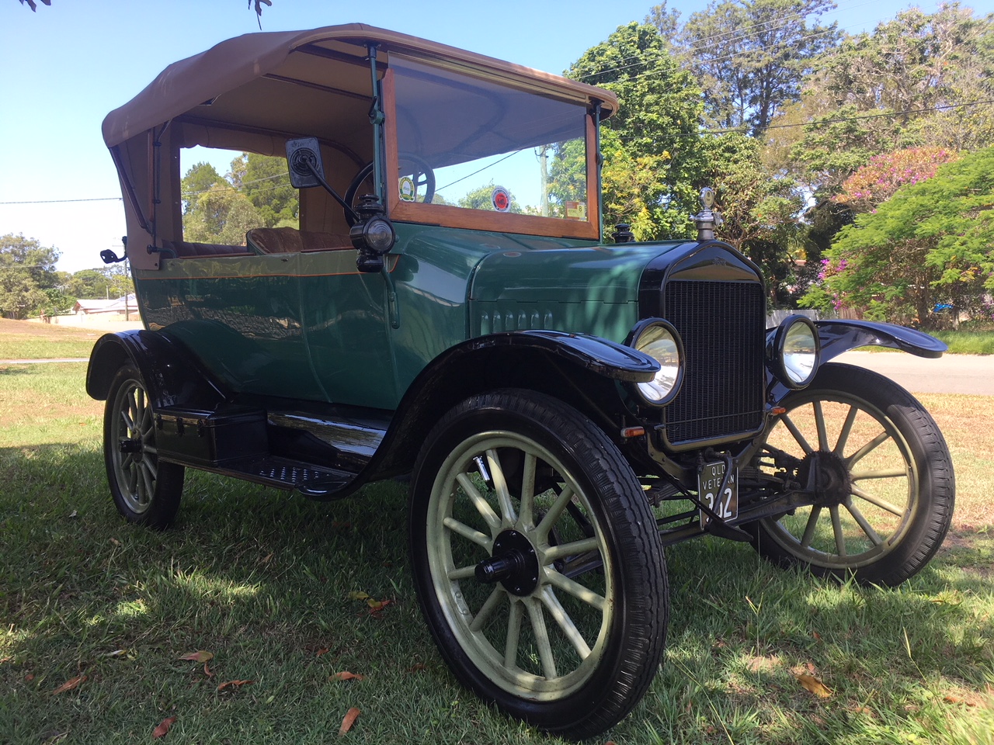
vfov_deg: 48.2
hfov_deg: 61.7
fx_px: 833
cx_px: 497
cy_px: 372
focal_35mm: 29
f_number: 2.2
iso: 25
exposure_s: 1/403
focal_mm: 4.15
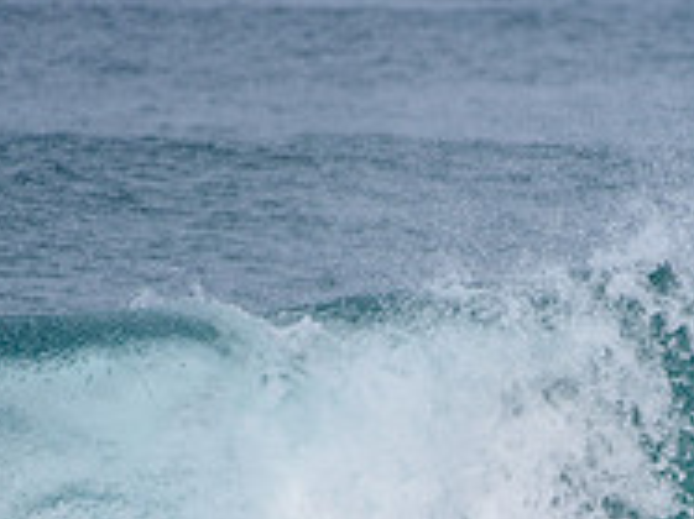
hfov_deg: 1.3
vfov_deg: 1.0
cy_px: 677
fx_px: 29913
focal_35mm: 1493
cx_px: 698
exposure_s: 1/2000
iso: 160
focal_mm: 500
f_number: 5.6
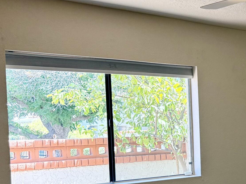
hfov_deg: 26.8
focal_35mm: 65
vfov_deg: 22.2
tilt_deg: -3.7
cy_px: 155
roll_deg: +1.0
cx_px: 287
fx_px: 462
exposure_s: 1/213
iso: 200
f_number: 1.78
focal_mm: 6.76
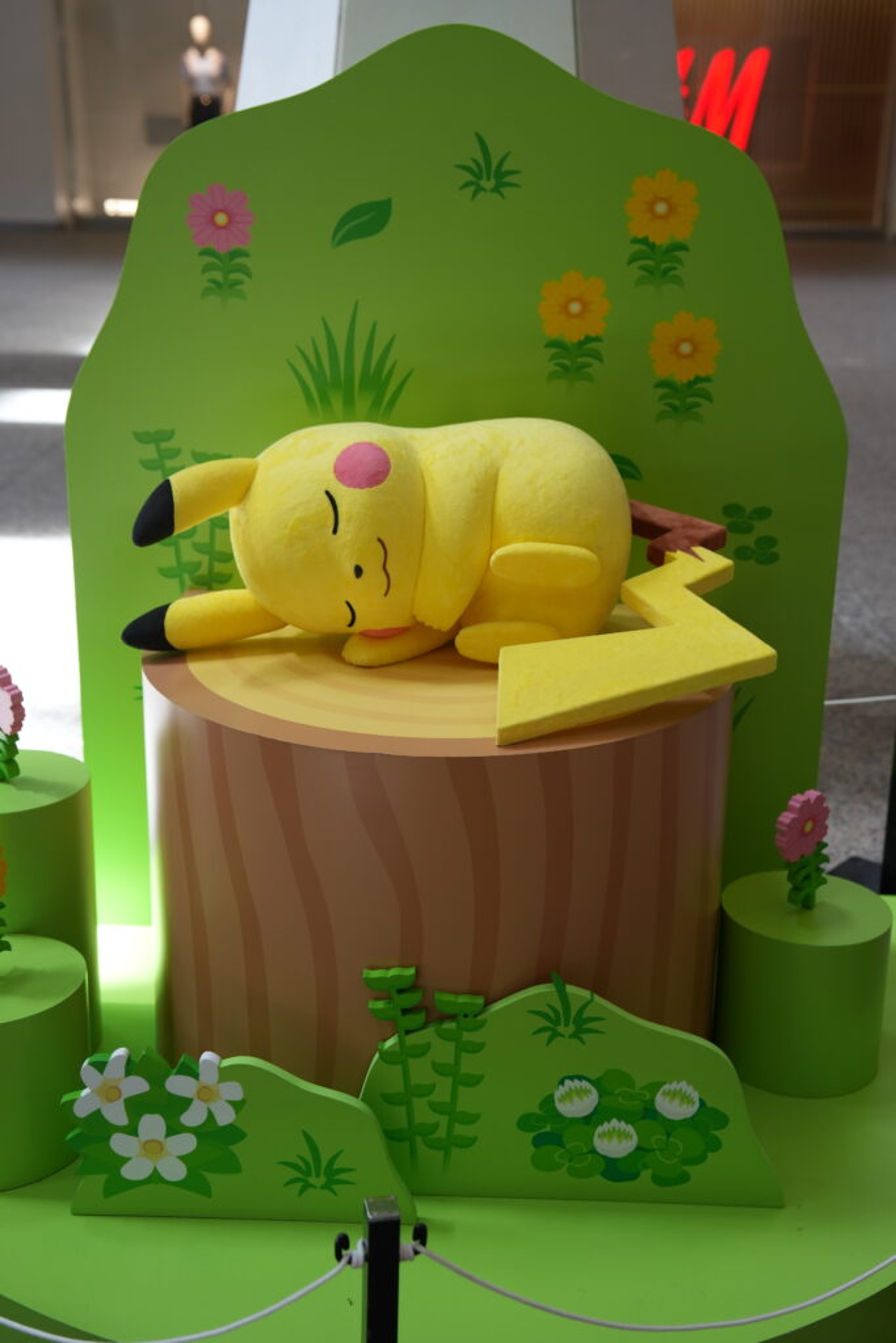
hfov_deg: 29.3
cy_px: 672
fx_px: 1717
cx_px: 448
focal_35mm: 46
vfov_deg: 42.7
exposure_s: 1/160
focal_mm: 46
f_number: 4
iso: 320
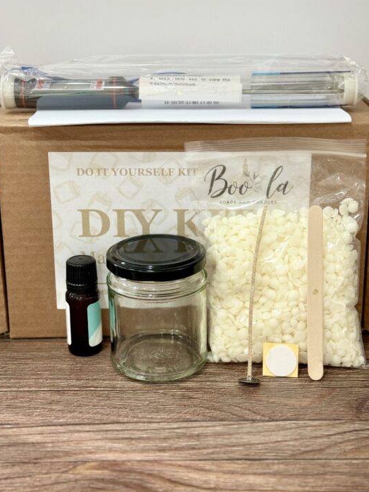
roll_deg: +1.1
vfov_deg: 34.9
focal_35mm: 55
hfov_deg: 26.6
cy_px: 211
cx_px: 184
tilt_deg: -19.2
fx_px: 781
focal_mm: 6.76
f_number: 1.78
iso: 100
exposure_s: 1/60
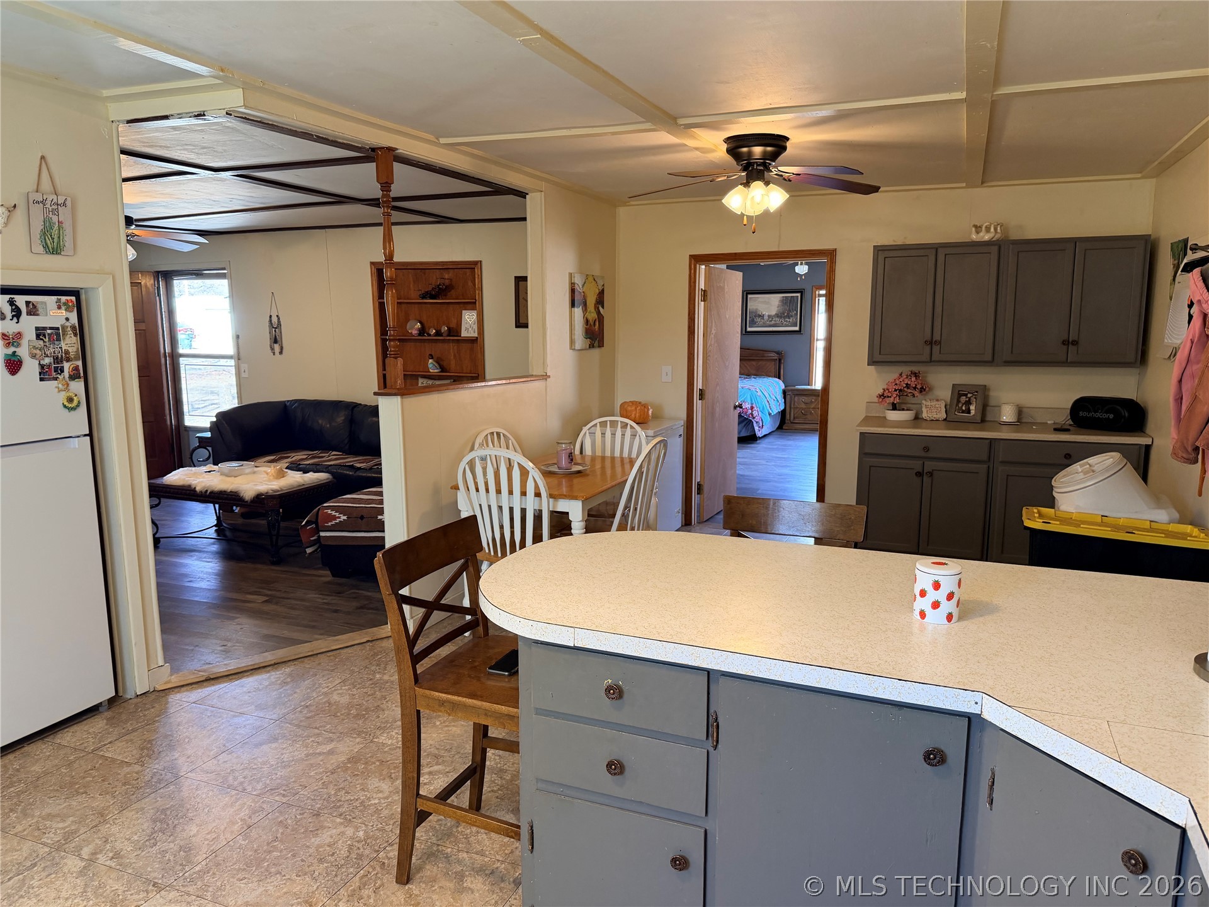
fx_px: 838
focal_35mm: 24
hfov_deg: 71.6
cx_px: 604
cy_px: 454
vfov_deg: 56.8
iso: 200
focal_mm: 6.76
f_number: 1.78
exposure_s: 1/60
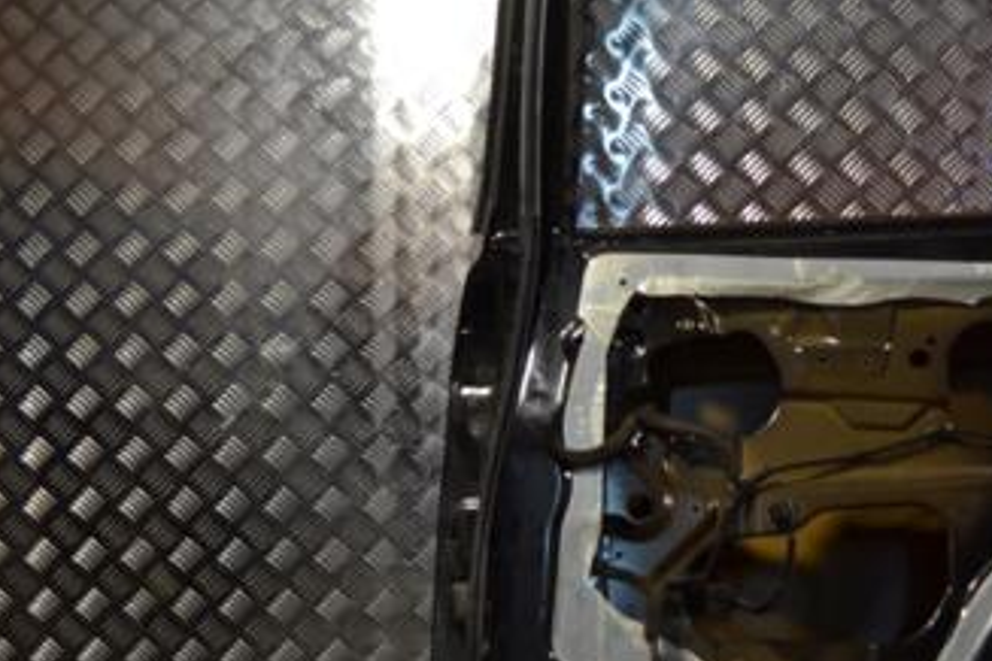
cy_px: 406
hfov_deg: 30.1
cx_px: 731
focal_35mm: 66
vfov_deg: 20.6
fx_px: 1819
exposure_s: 1/80
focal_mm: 24
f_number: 4.5
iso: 100
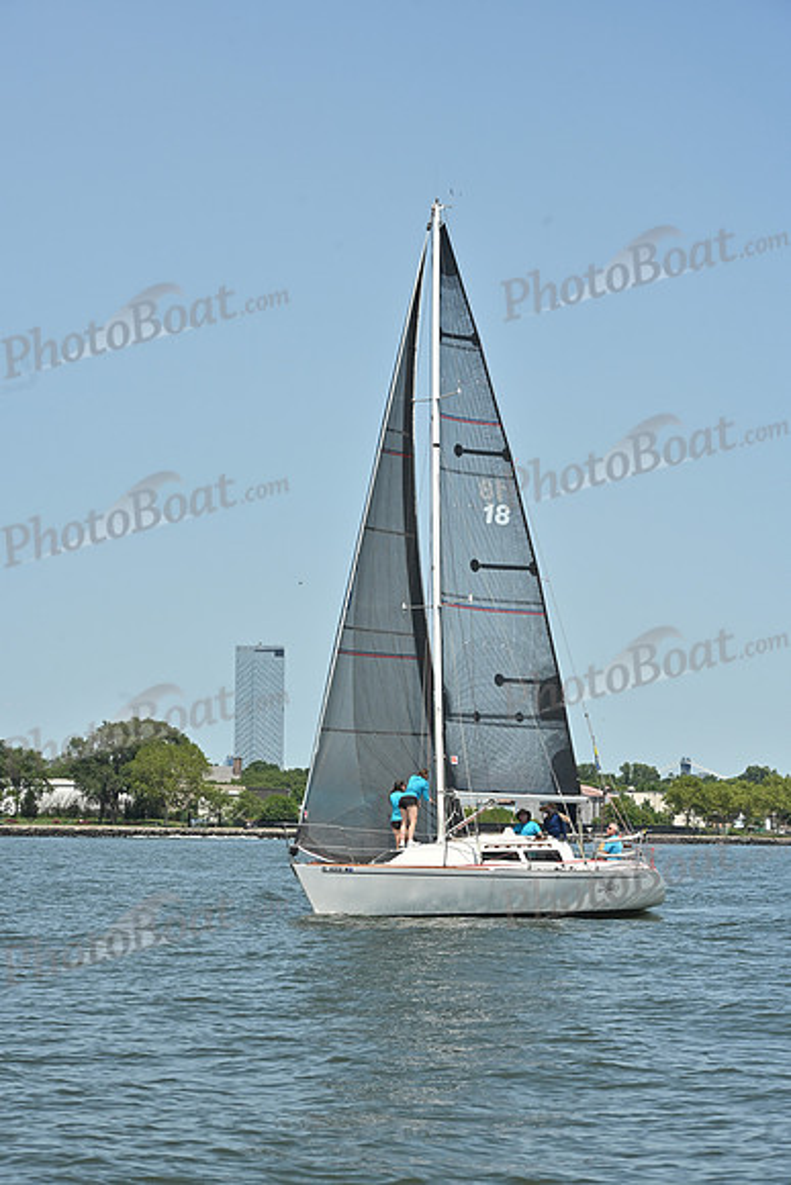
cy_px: 592
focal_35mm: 102
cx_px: 396
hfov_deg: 13.4
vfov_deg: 20.0
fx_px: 3359
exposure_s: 1/1000
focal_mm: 102
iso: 320
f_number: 10
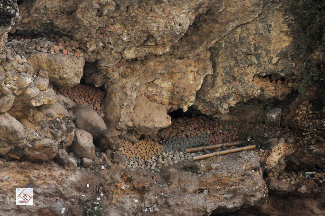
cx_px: 162
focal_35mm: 99
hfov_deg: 20.6
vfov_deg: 13.8
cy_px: 108
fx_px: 893
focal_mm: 66
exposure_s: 1/1250
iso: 3200
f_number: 9
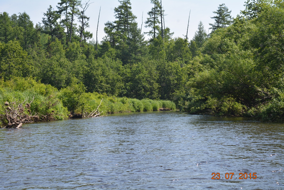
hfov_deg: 24.6
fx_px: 651
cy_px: 95
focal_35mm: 82
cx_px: 142
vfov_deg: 16.6
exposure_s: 1/200
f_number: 7.1
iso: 100
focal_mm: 55
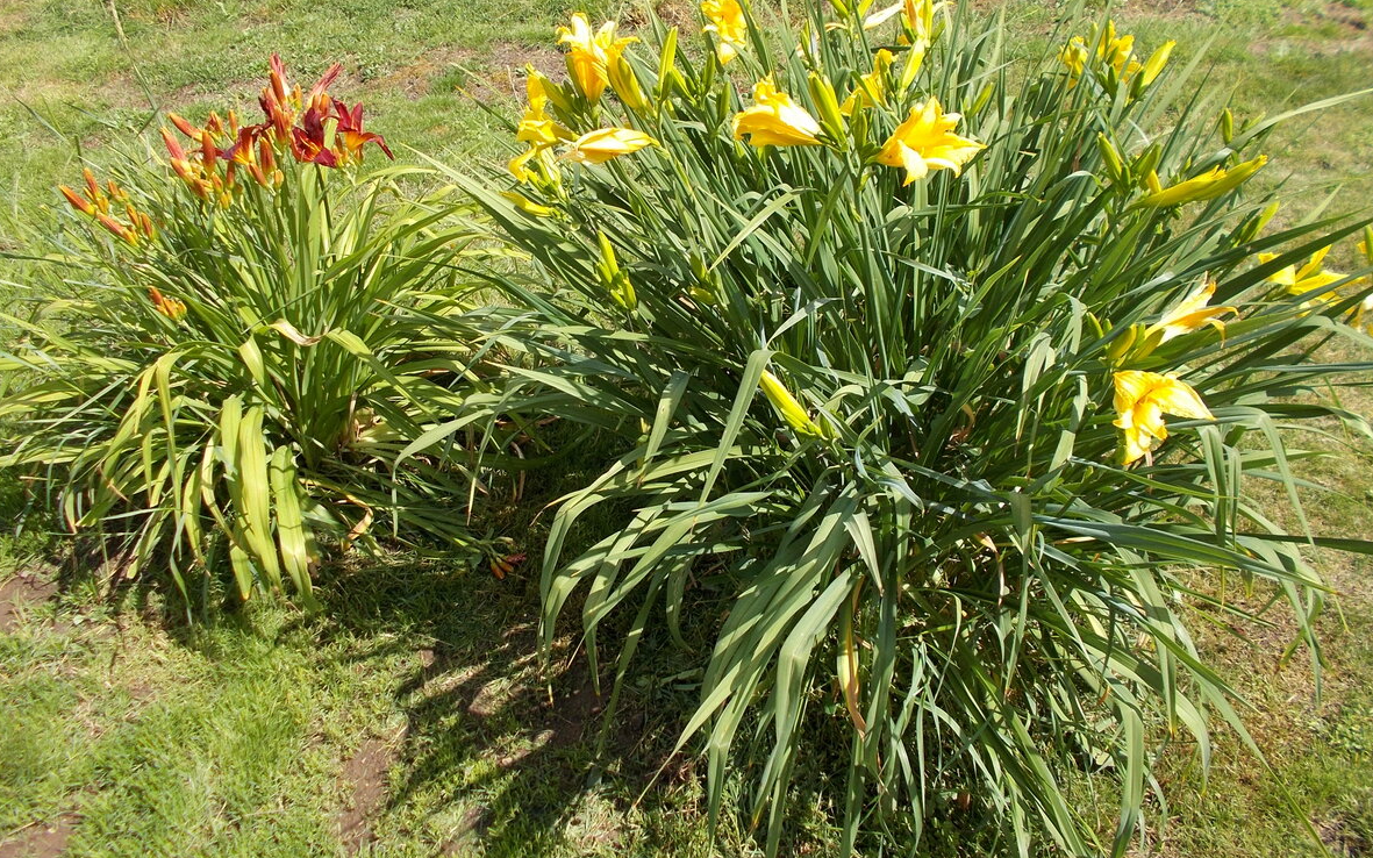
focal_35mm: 28
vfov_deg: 44.5
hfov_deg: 66.5
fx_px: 1048
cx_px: 684
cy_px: 379
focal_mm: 4.6
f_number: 8
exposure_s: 1/80
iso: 80
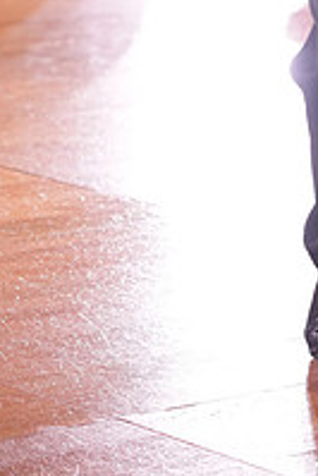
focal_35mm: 204
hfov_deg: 6.7
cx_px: 32
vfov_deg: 9.8
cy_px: -203
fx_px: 2698
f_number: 2.8
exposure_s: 1/200
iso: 2000
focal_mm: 70
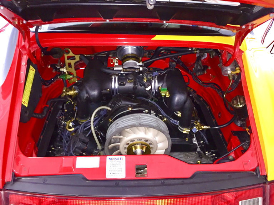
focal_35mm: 29
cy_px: 102
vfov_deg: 48.2
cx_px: 137
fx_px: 230
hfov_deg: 61.7
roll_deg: -2.0
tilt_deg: -40.5
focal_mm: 4.15
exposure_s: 1/16
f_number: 2.2
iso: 200
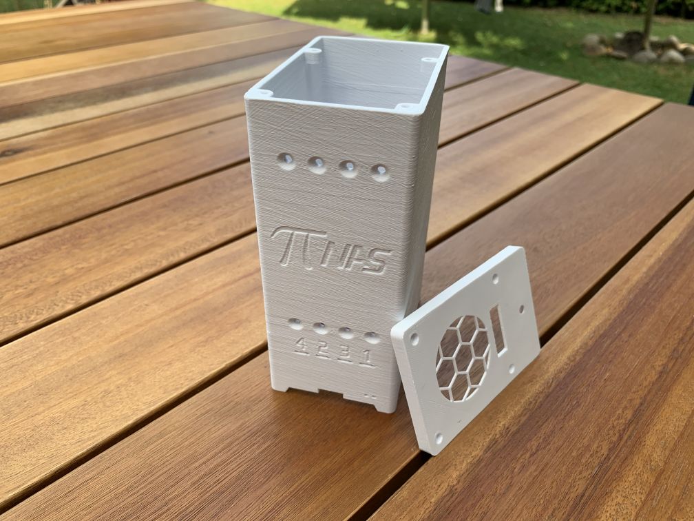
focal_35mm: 26
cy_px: 260
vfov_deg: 53.1
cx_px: 347
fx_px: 521
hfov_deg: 67.3
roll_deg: -0.8
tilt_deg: -34.3
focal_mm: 4.25
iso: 25
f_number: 1.8
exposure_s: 1/264
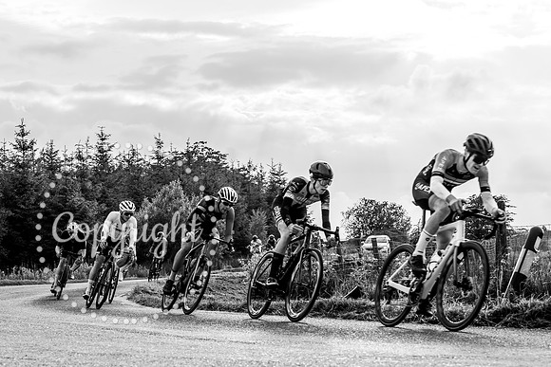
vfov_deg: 14.9
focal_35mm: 91
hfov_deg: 22.2
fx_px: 1399
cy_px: 247
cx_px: 181
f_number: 6.3
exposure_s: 1/500
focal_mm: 68
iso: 200
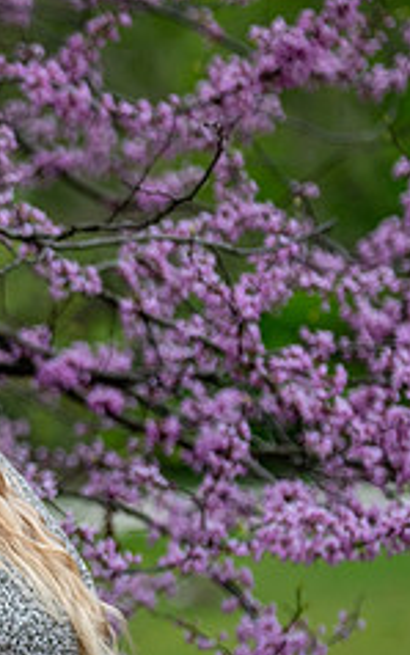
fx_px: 5803
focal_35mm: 325
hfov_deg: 4.0
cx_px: -369
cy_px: 472
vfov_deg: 6.5
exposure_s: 1/500
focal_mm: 87.1
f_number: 2.8
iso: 250
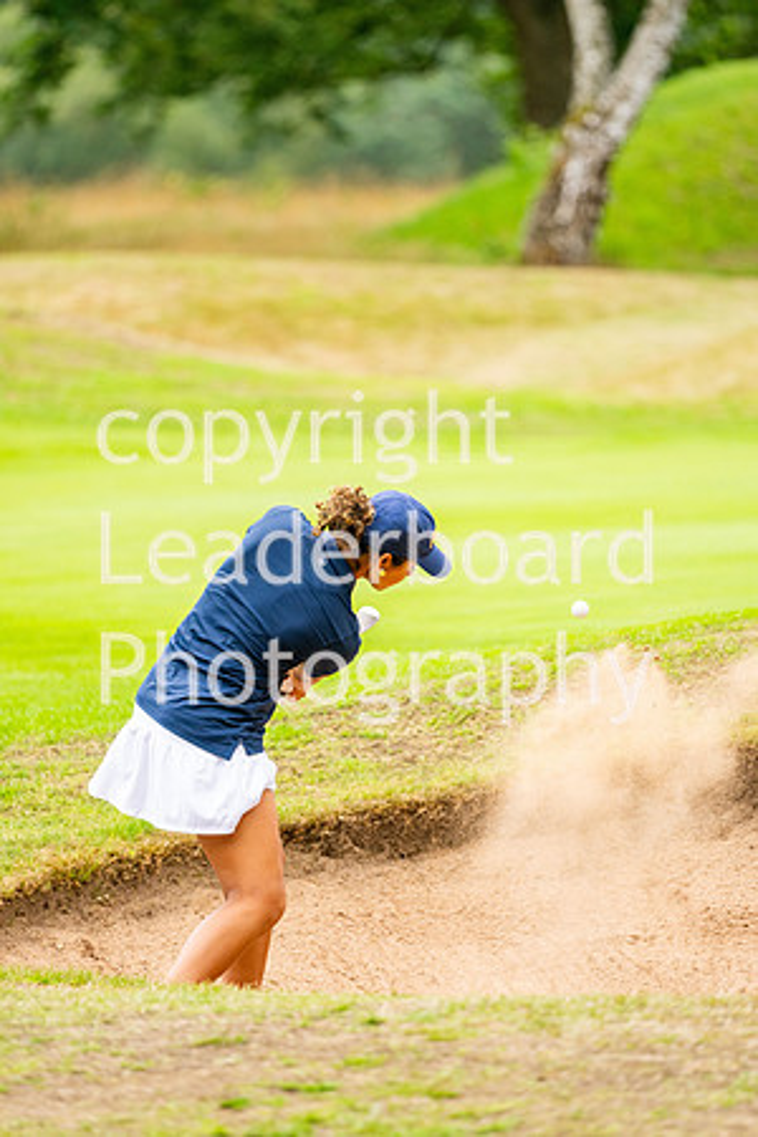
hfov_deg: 4.6
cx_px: 379
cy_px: 568
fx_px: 9474
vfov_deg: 6.9
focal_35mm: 300
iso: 800
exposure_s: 1/2500
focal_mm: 300
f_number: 4
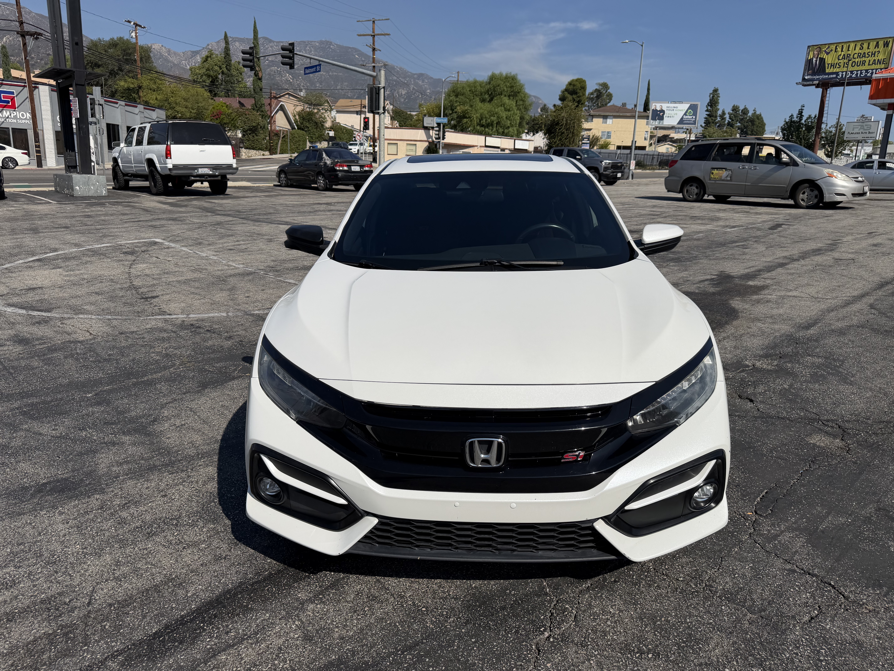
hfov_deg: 71.6
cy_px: 336
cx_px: 447
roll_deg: -2.4
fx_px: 620
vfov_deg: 56.8
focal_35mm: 24
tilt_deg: -14.6
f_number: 1.78
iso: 80
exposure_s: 1/10309
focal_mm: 6.76
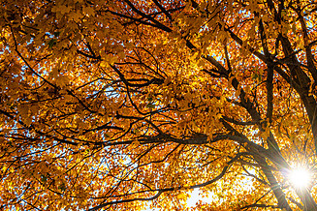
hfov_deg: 32.3
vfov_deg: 21.8
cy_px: 150
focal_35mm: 62
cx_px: 189
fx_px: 546
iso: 100
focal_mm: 35
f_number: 11
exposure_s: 1/100
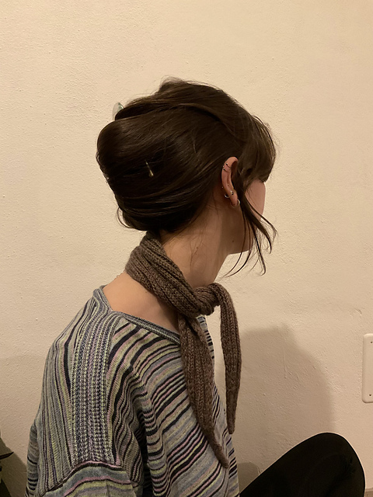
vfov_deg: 61.7
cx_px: 186
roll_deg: -1.4
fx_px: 417
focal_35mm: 29
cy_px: 248
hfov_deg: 48.2
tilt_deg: -0.8
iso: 320
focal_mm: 3
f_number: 1.8
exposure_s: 1/33
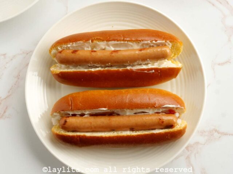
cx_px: 116
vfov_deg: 29.1
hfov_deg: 38.2
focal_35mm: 50
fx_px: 337
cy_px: 87
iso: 3200
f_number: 14
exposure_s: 1/40
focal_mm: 25
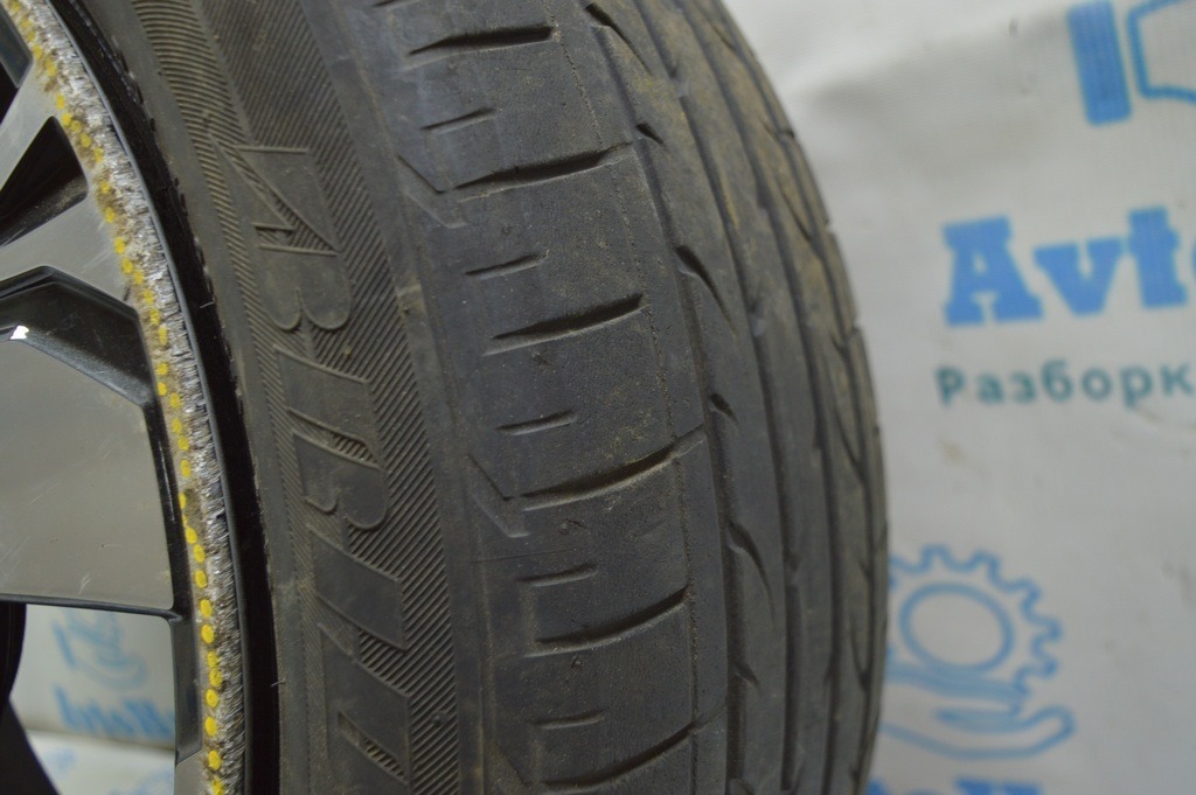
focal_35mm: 36
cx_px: 598
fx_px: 1195
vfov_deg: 36.8
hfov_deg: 53.2
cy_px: 398
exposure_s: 1/40
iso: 400
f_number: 4
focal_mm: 24
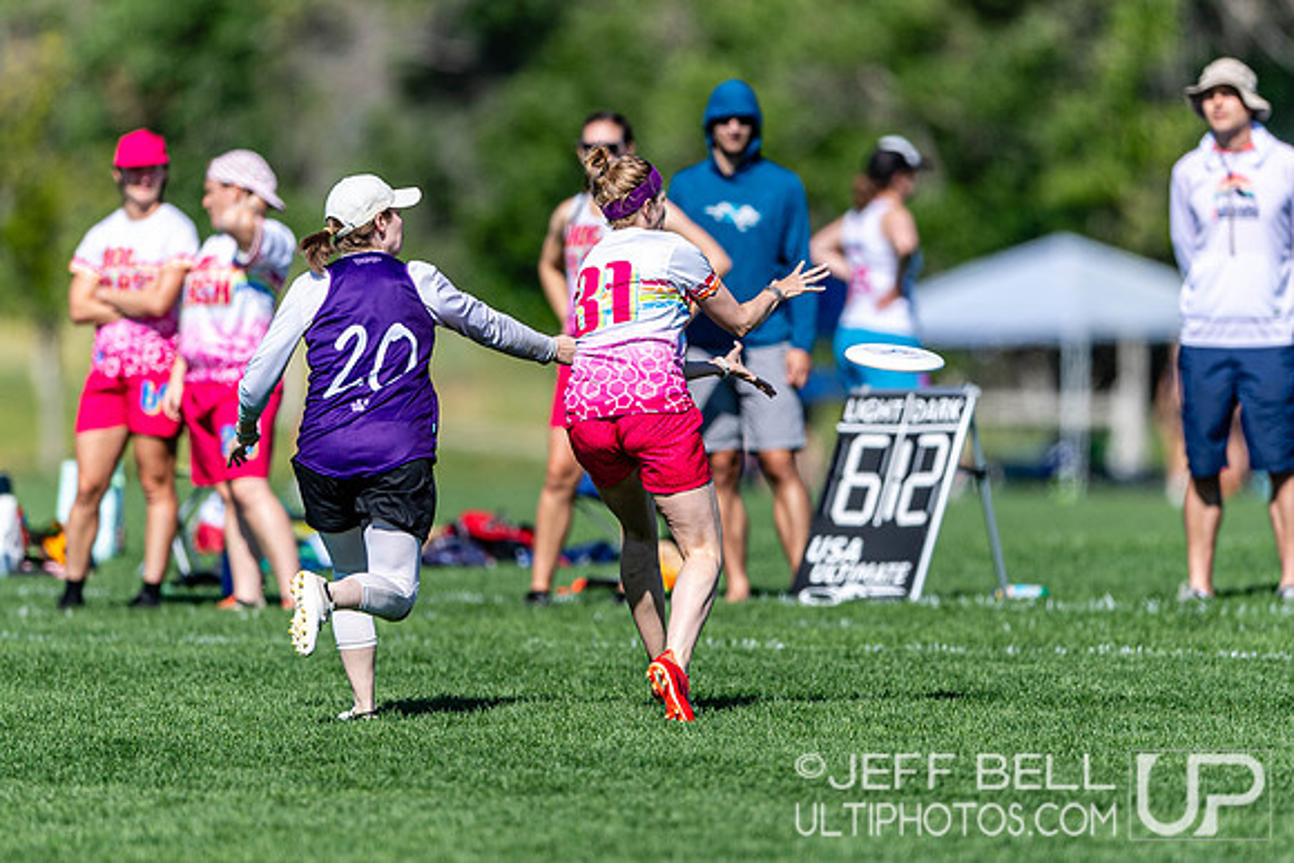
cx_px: 647
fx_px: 21571
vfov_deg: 2.3
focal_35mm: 600
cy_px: 432
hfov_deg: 3.4
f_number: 2.8
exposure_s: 1/2500
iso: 100
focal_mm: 400
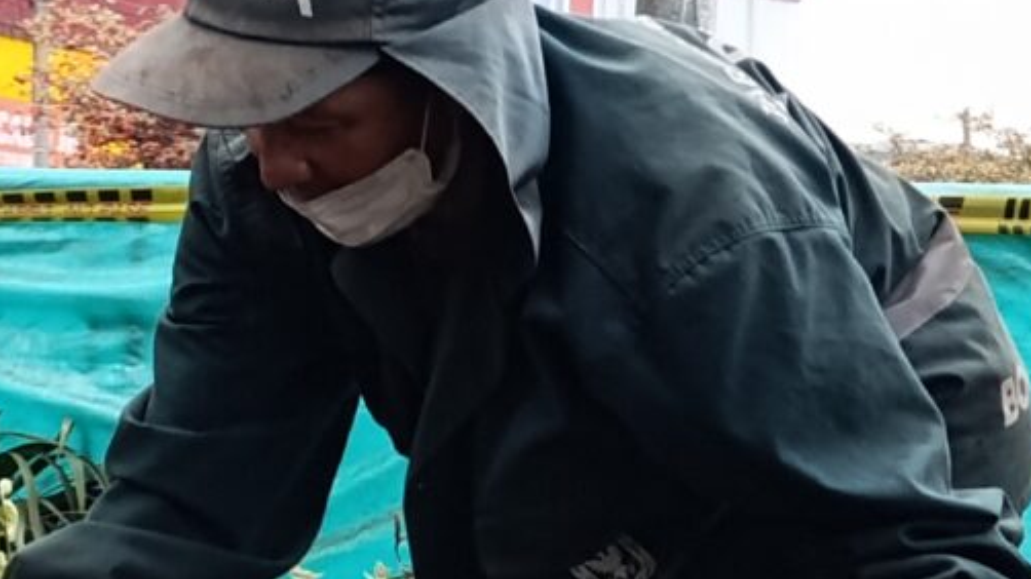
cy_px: 538
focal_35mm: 128
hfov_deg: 14.7
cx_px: 1850
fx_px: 3498
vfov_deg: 9.4
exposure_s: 1/120
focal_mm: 6.14
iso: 80
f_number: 1.6
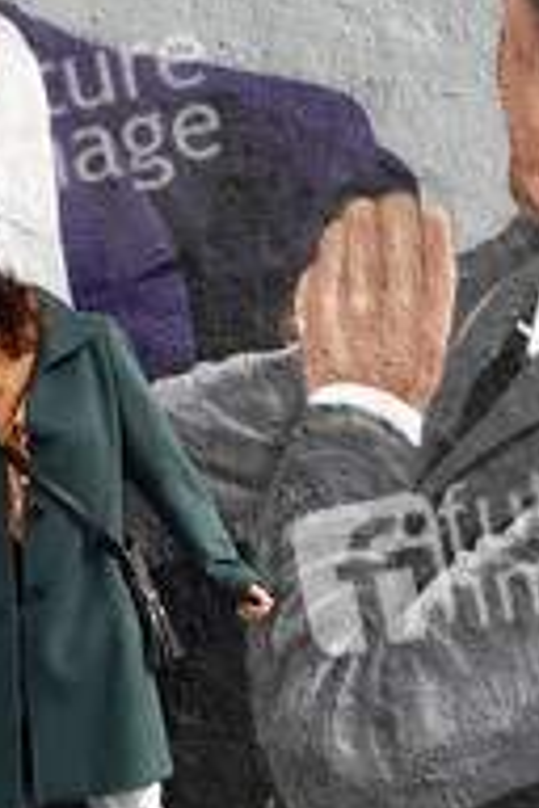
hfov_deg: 18.5
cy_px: 345
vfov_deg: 27.7
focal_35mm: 73
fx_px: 1639
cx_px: 128
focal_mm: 35
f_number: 4
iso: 1250
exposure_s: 1/8000
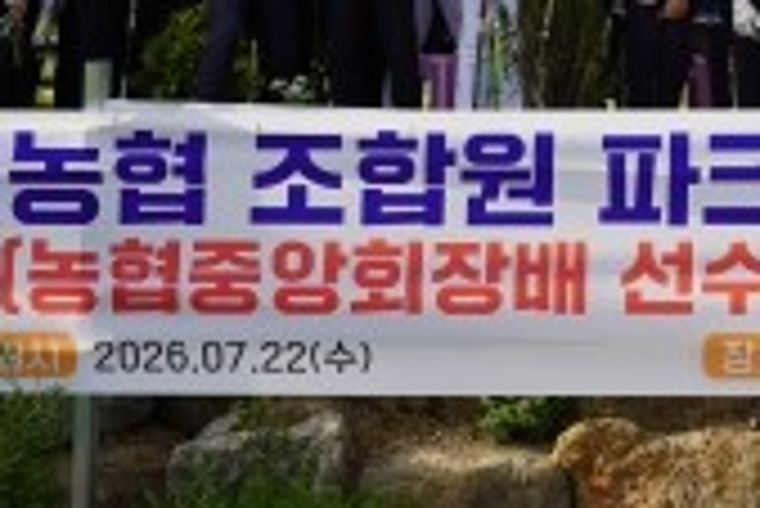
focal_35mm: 71
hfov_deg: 27.7
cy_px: -79
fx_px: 1500
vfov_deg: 18.4
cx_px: 643
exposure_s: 1/320
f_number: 5
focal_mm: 24
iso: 100
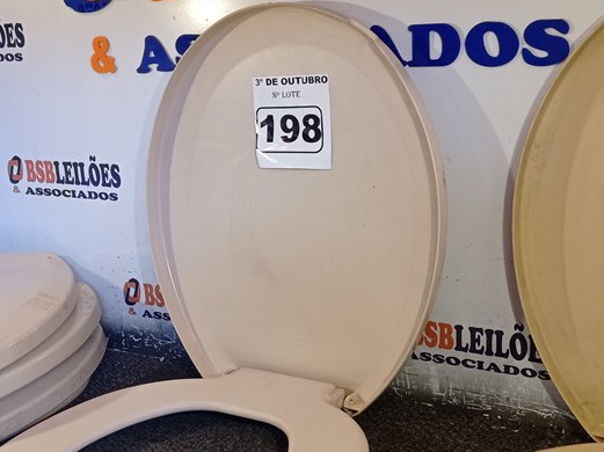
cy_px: 283
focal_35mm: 55
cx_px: 296
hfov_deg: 35.0
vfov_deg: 26.4
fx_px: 959
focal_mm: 4.7
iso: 102
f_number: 1.79
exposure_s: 1/123
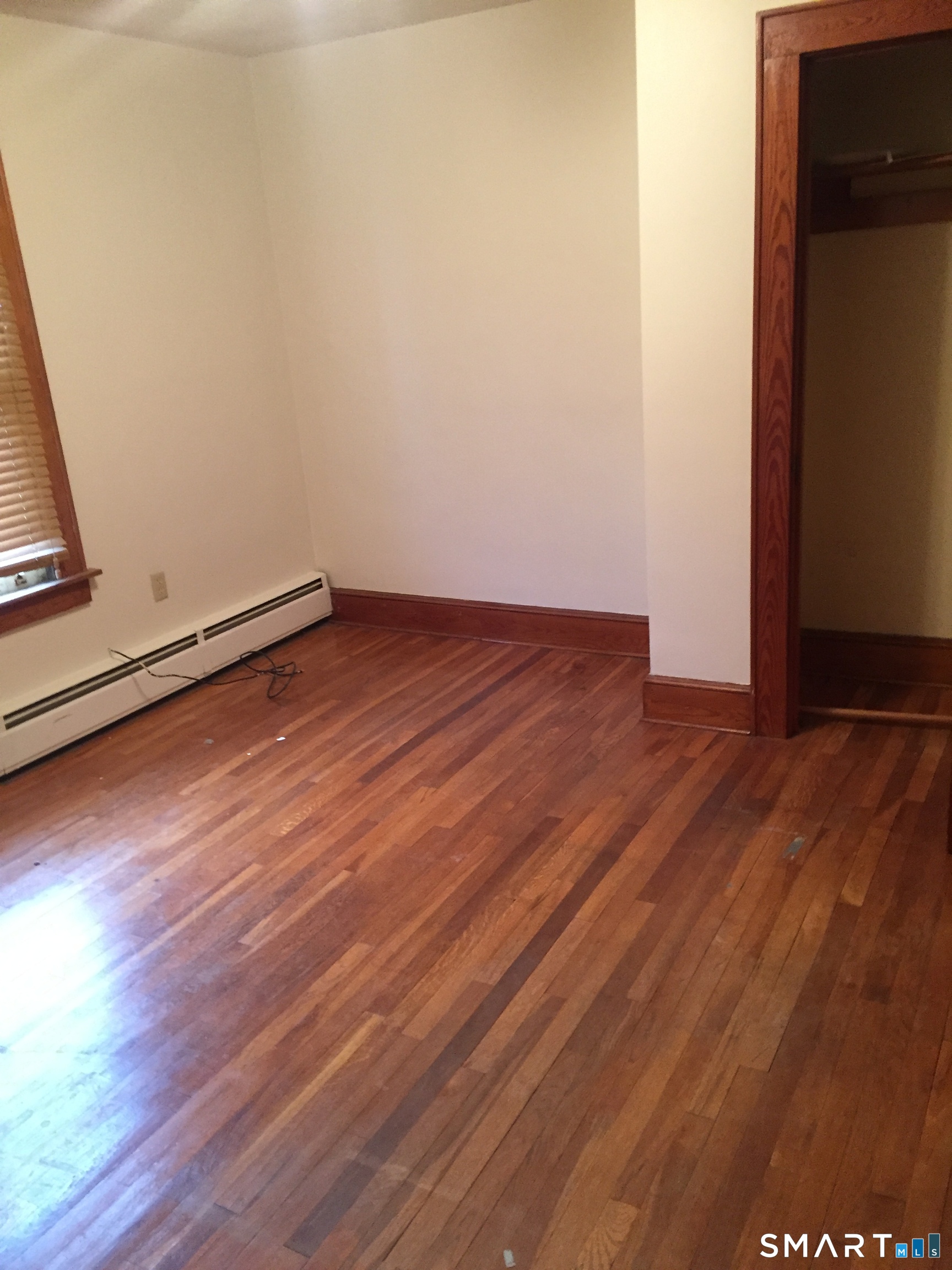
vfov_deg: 61.7
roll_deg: +4.5
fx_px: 1063
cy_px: 635
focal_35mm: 29
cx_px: 476
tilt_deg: -17.3
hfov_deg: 48.2
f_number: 2.2
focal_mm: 4.15
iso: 200
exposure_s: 1/30
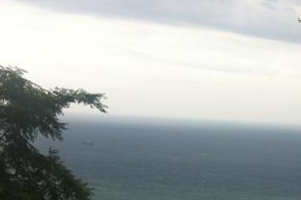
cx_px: 273
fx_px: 694
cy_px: 189
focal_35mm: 83
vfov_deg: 16.2
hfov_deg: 23.8
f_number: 2.8
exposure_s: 1/503
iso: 80
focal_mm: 3.85
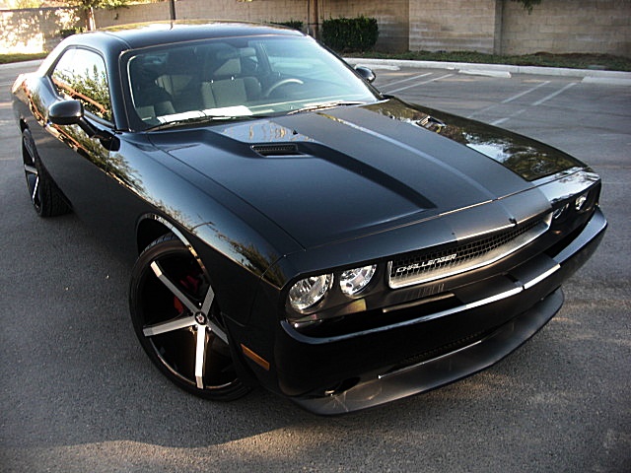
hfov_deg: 51.4
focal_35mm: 36
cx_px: 316
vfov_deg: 39.7
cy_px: 236
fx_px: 656
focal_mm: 6.3
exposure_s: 1/80
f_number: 2.8
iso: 50
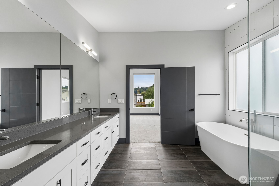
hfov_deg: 100.4
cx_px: 140
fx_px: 116
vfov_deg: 77.3
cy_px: 93
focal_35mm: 15
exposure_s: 1/20
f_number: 9
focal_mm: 10
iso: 250
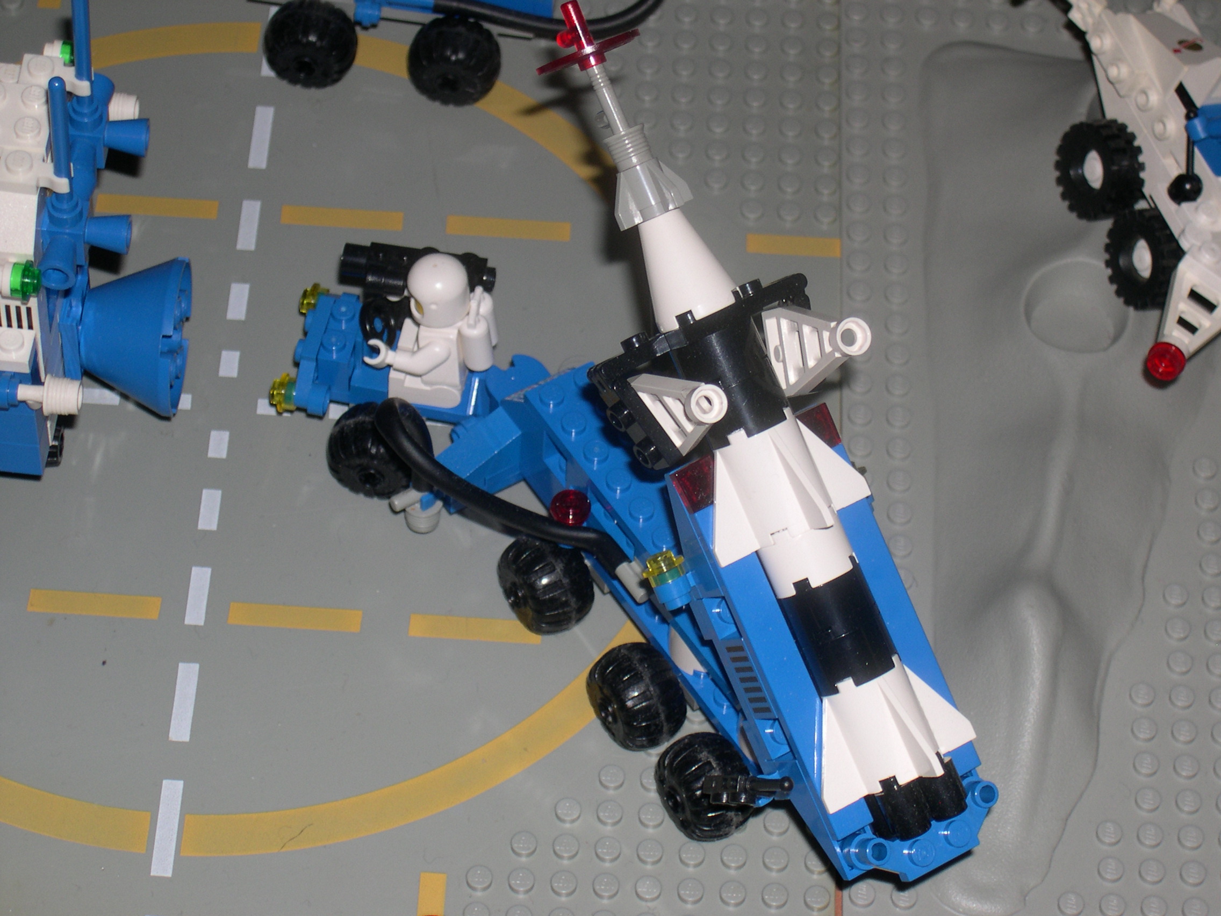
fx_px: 3598
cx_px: 610
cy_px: 458
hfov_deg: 19.3
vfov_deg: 14.5
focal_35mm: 102
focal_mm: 21.6
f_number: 4.8
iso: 100
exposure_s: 1/60
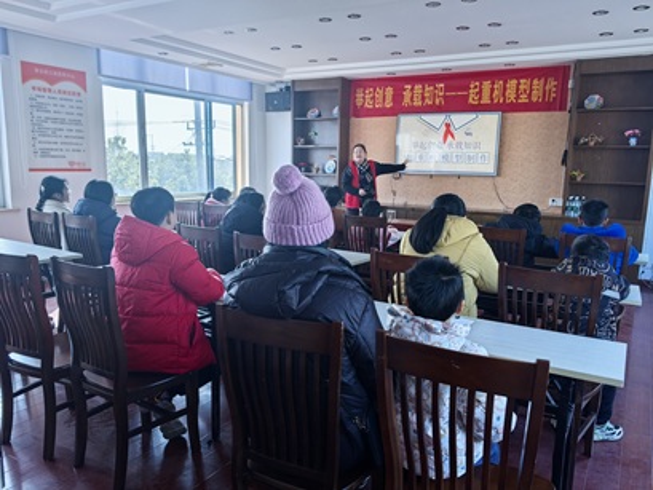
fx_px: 509
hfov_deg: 65.3
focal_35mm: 27
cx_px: 326
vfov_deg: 51.4
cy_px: 245
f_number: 2
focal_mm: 6.98
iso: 400
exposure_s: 1/333
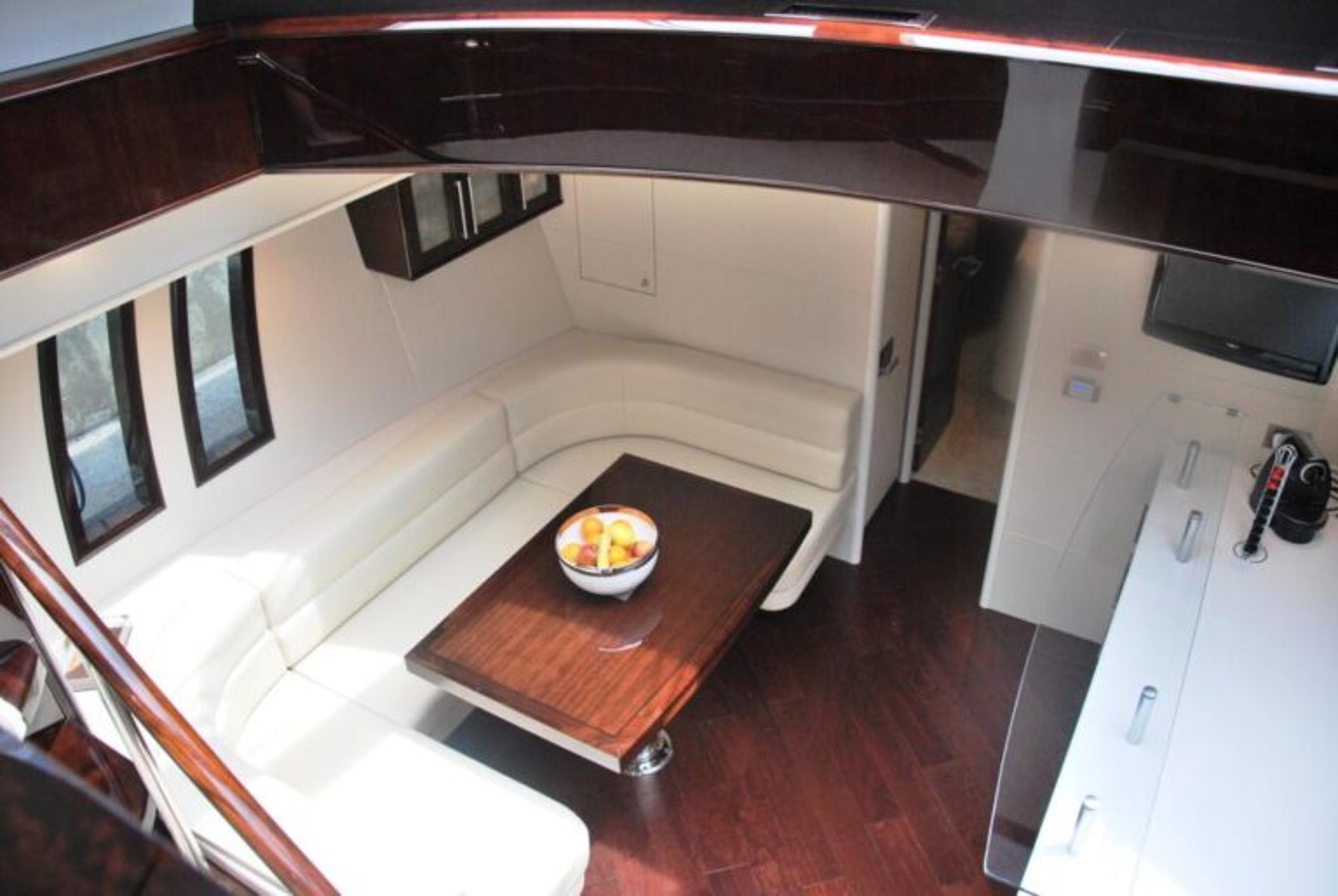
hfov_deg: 67.3
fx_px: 1005
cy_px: 448
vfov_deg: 48.0
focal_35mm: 27
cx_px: 669
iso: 400
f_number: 3.5
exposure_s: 1/100
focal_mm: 18
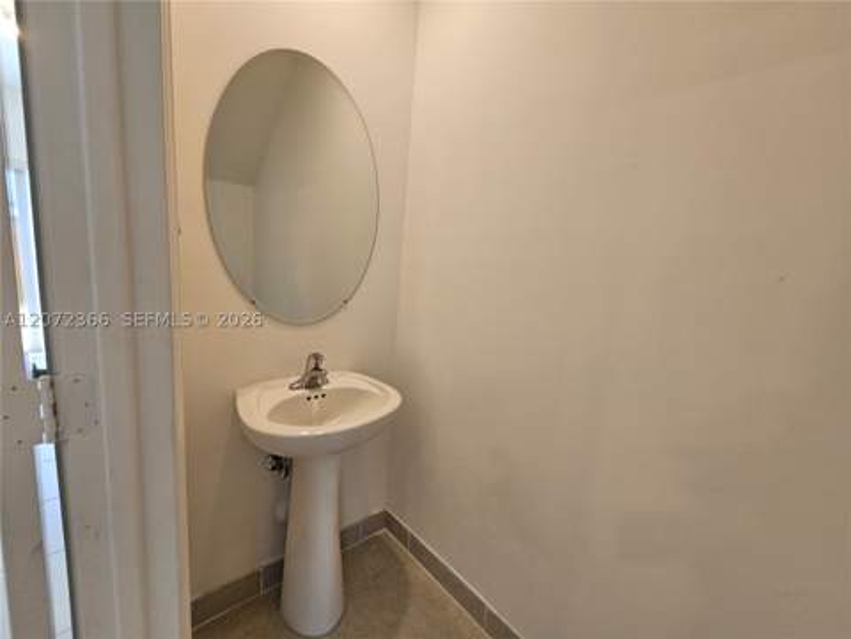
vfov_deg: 89.9
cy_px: 320
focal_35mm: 13
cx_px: 426
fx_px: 320
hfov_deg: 106.2
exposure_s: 1/60
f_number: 2.2
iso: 64
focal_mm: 2.2
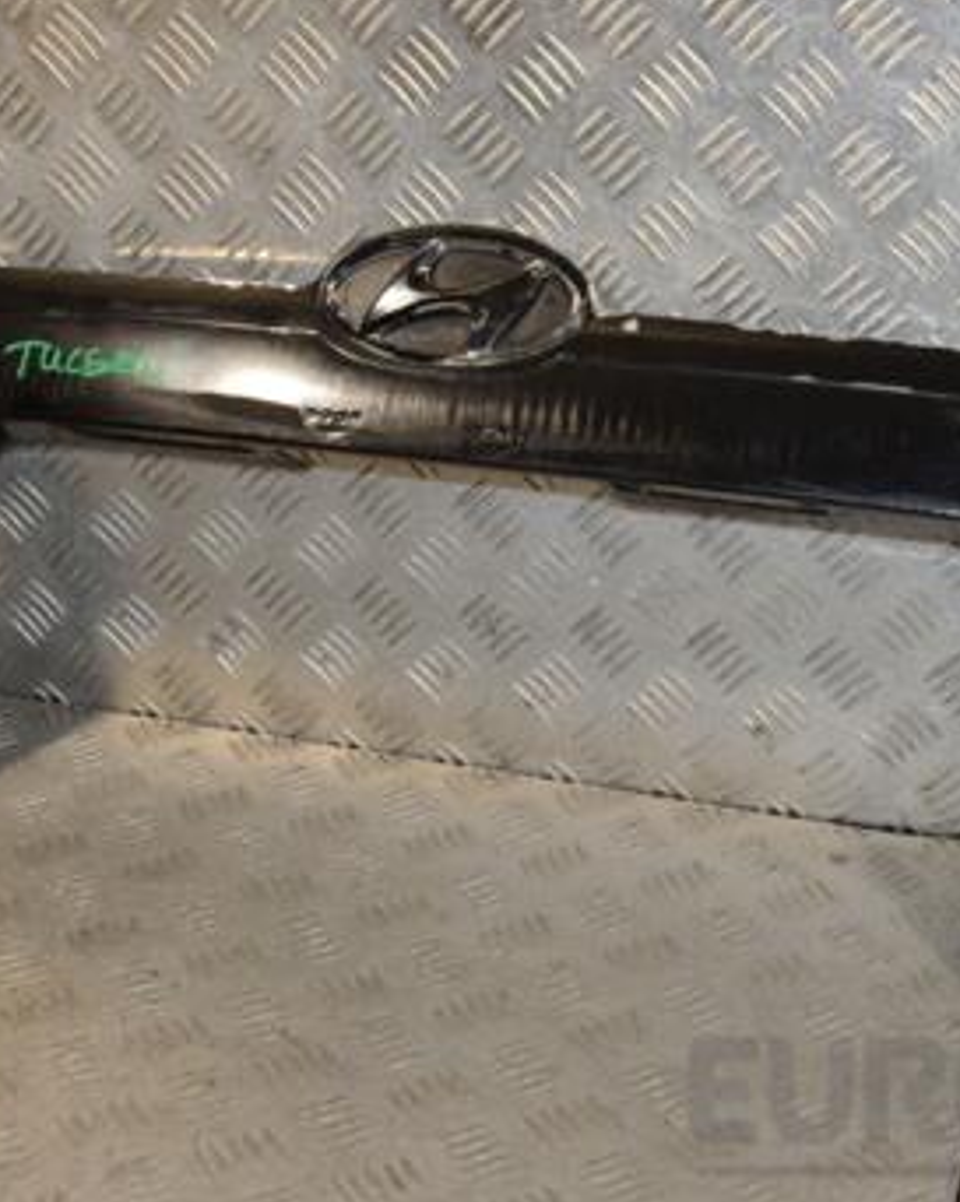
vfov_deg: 30.6
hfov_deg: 24.5
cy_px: 622
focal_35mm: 62
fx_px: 2199
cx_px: 622
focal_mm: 25
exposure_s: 1/200
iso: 800
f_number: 8
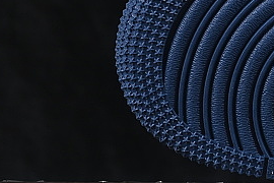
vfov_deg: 4.6
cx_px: 502
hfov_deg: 6.7
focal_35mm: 300
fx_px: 2283
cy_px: -45
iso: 160
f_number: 7.1
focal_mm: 50
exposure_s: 1/80
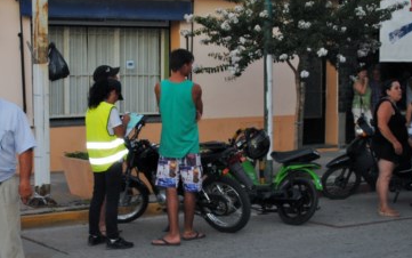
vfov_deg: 17.2
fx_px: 854
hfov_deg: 27.1
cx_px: 180
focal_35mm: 76
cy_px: 156
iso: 400
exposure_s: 1/50
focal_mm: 28
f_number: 4.5
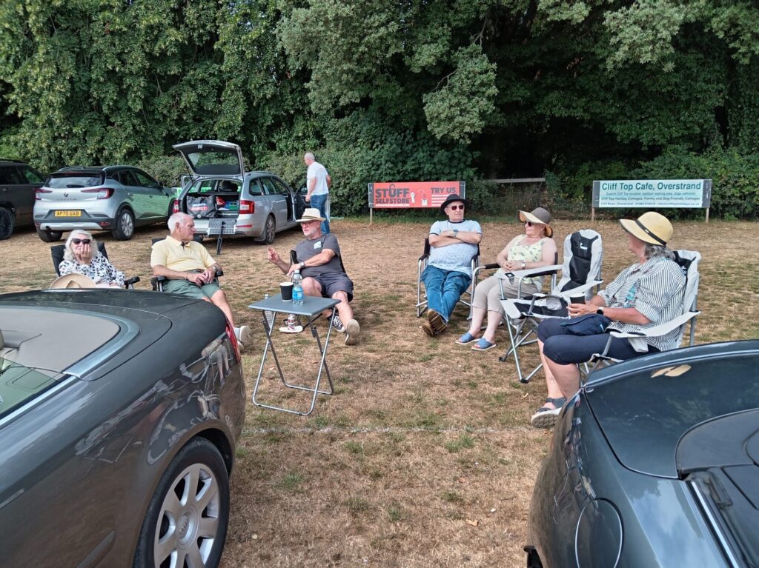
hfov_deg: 65.3
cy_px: 284
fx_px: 592
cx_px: 380
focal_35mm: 27
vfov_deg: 51.3
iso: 100
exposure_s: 1/215
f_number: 1.8
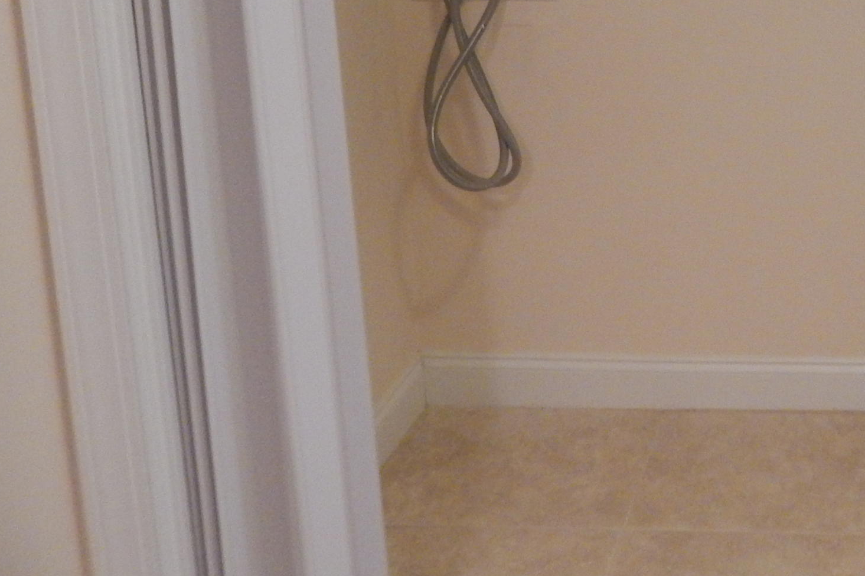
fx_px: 1177
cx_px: 848
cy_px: -81
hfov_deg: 36.6
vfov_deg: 25.2
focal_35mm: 49
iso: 500
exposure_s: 1/15
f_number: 3
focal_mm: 4
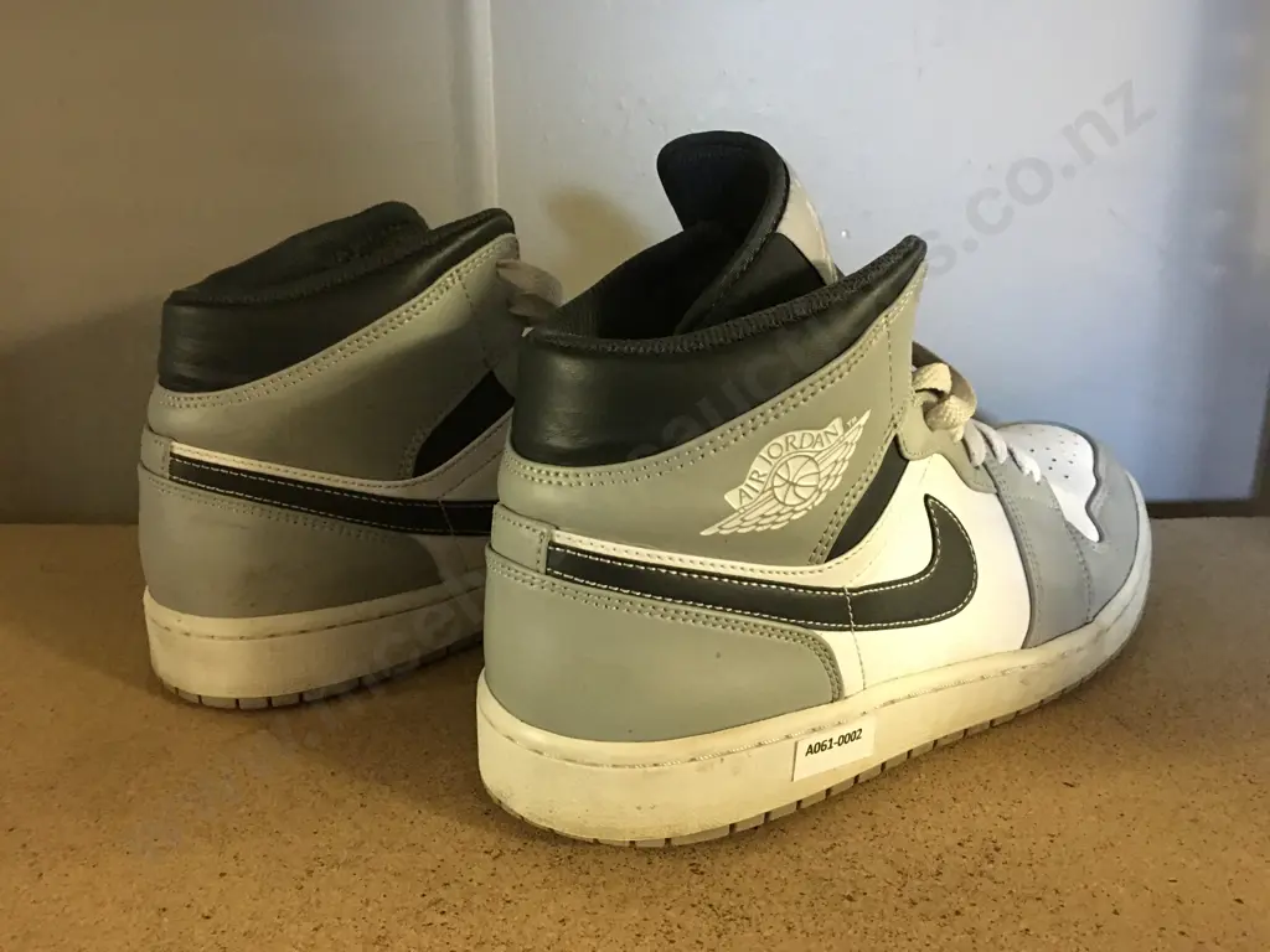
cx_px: 635
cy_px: 476
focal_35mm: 29
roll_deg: -0.5
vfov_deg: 48.2
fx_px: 1064
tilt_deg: -16.8
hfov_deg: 61.7
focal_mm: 4.15
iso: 160
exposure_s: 1/8
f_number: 2.2
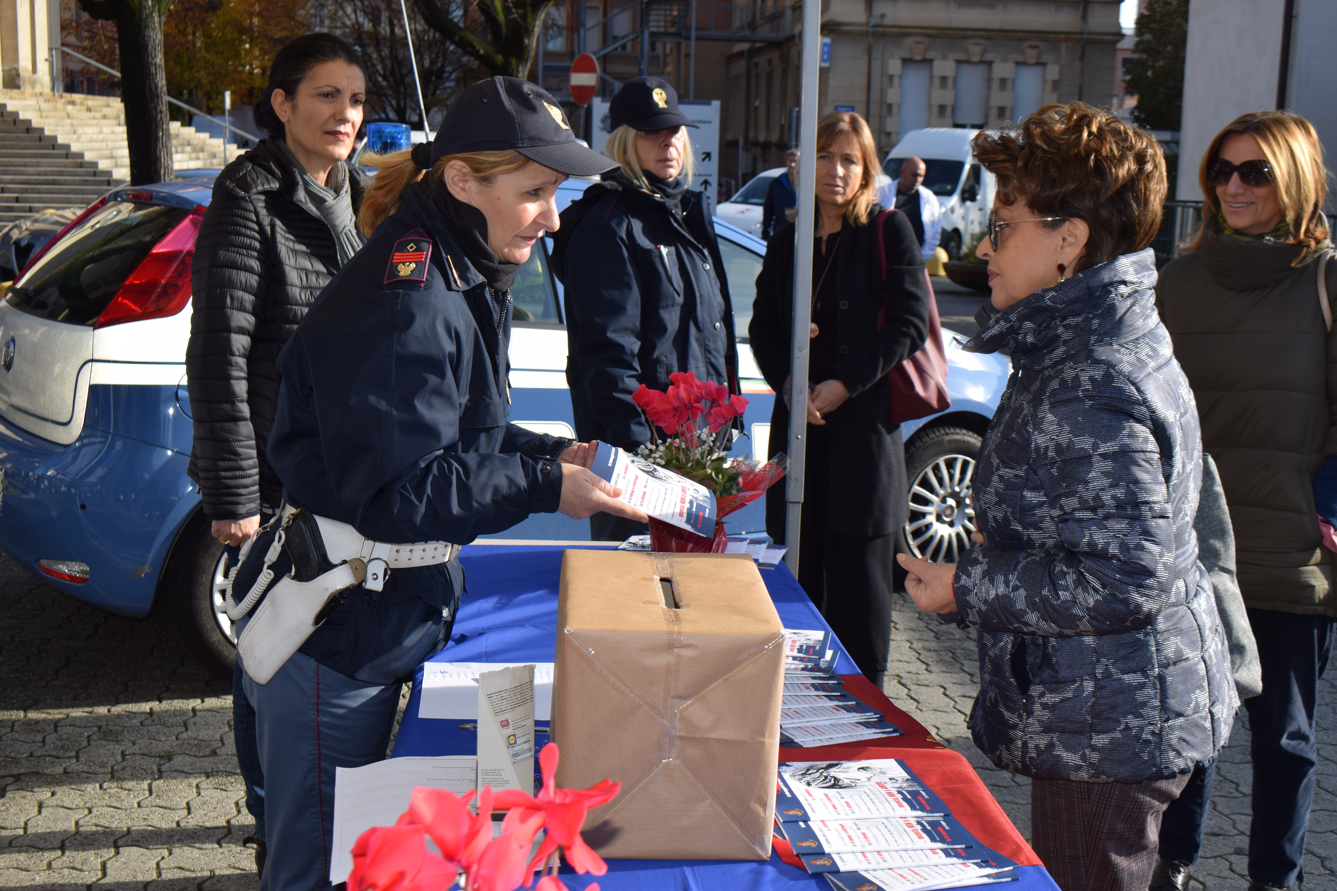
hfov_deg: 45.0
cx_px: 668
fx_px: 1615
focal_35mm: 44
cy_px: 446
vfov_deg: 30.8
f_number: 8
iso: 100
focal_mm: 29
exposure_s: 1/200
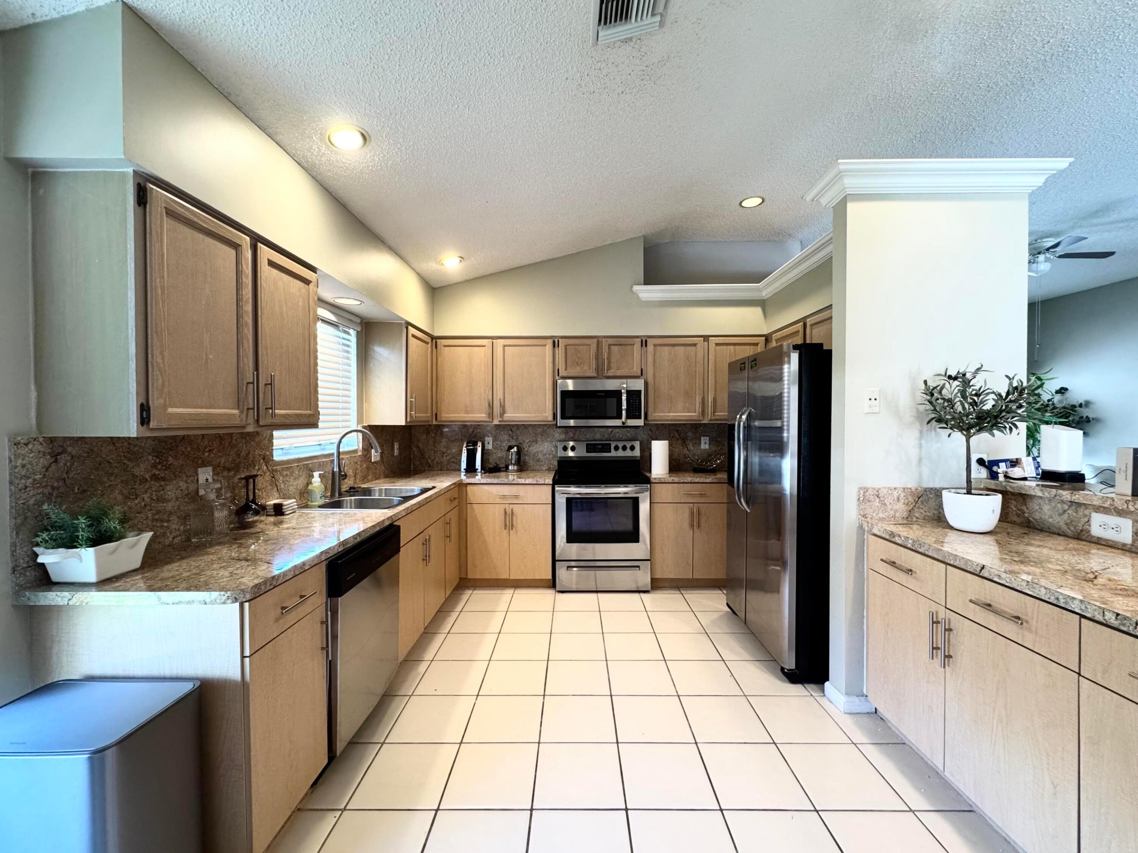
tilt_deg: -1.6
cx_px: 569
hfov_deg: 102.1
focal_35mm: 14
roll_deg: -0.1
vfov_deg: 85.7
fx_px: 460
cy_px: 426
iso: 250
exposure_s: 1/60
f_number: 2.2
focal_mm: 2.22
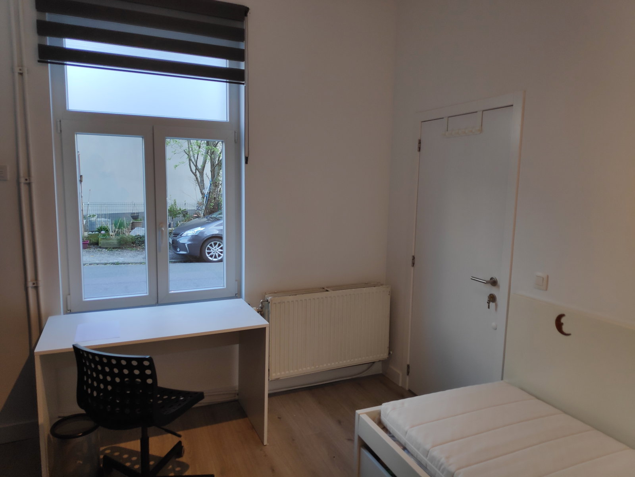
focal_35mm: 20
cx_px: 318
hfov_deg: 81.7
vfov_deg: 66.0
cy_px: 238
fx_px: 367
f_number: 1.9
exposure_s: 1/100
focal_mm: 3.94
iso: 146
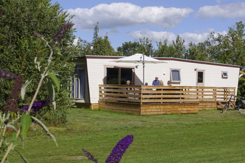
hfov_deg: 35.0
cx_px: 140
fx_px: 388
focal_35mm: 57
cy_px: 98
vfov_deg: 23.7
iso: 160
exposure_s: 1/1000
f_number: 5.6
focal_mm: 14.65
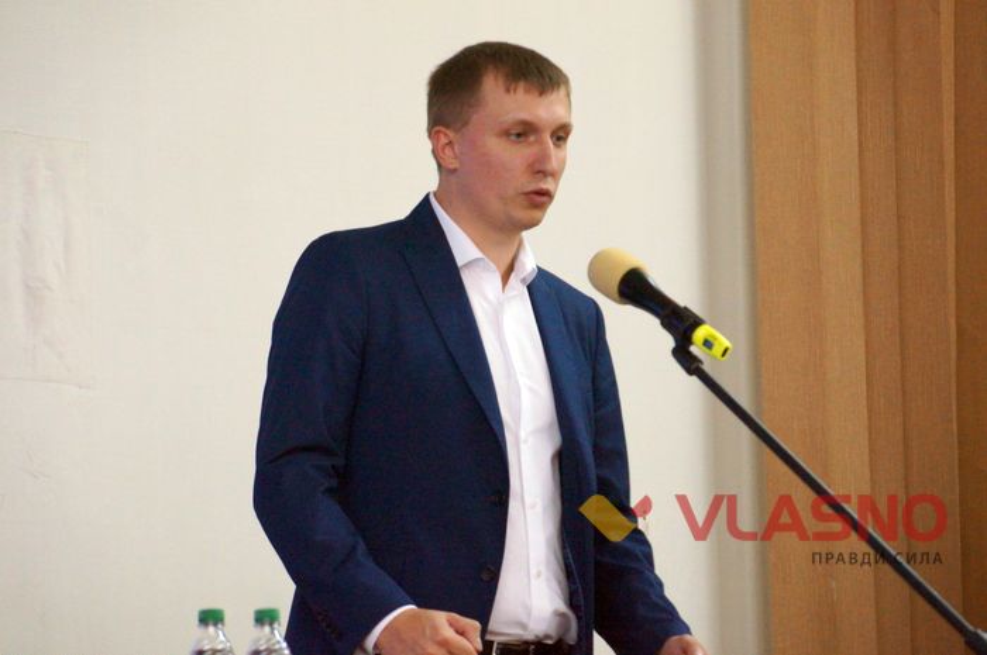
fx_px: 5545
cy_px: 328
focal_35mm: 202
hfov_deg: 10.2
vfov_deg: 6.8
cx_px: 494
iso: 3200
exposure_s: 1/80
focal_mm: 135
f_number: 5.6
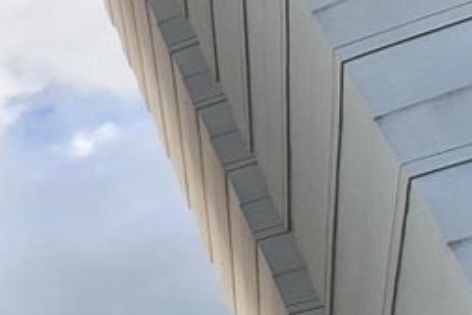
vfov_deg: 17.5
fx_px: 958
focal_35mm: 73
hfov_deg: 17.6
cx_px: -516
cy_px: 408
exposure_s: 1/640
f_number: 2.2
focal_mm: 1.74
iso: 40
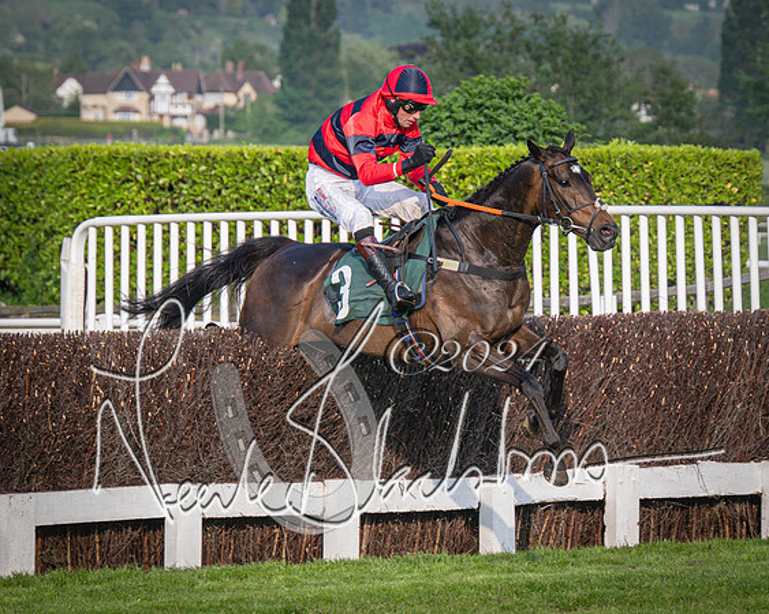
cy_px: 322
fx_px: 7212
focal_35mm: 317
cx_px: 471
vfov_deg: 4.9
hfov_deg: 6.1
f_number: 4
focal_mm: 120
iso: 400
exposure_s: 1/1600
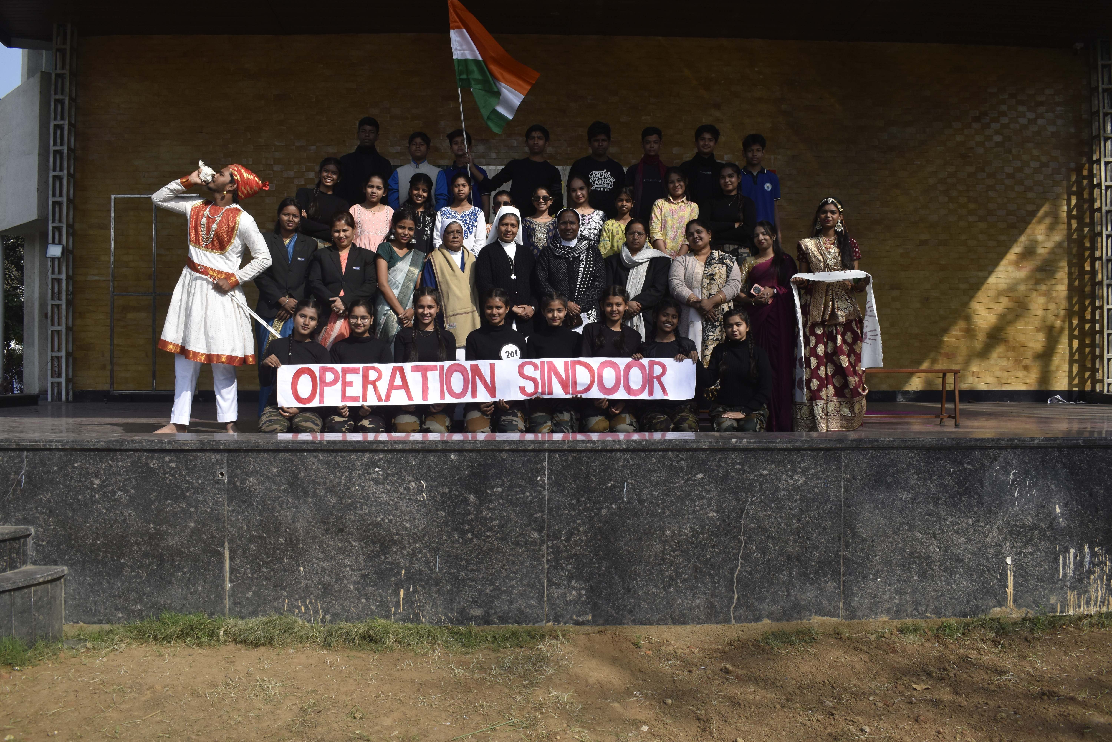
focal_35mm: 32
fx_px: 973
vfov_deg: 41.7
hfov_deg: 59.5
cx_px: 556
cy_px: 371
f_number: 6.3
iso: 400
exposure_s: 1/1600
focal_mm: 21
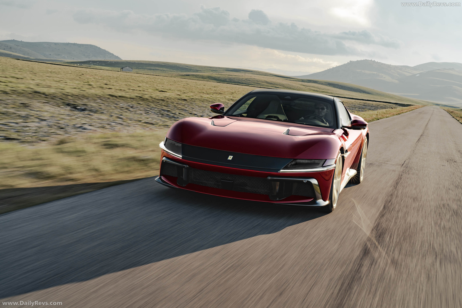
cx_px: 231
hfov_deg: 39.6
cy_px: 154
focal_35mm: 50
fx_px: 642
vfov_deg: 27.0
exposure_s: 1/40
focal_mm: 50
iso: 100
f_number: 9
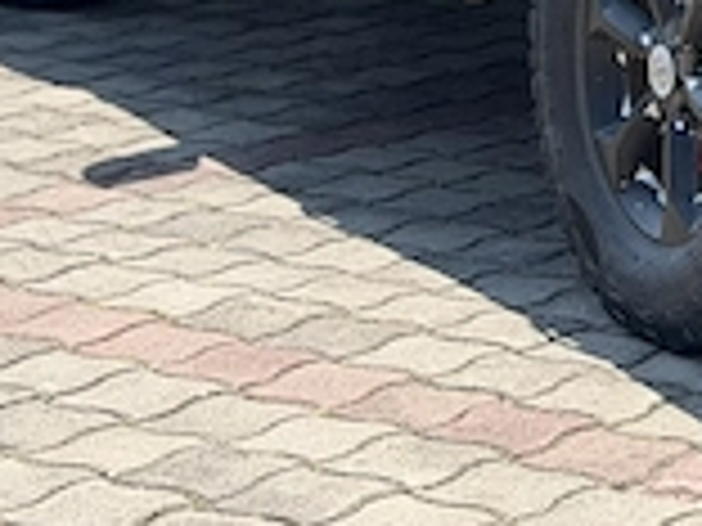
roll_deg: +0.2
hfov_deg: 10.3
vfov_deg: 7.8
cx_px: 1040
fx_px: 3752
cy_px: -414
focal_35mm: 185
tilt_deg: -4.1
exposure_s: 1/1980
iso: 80
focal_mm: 6.76
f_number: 1.78
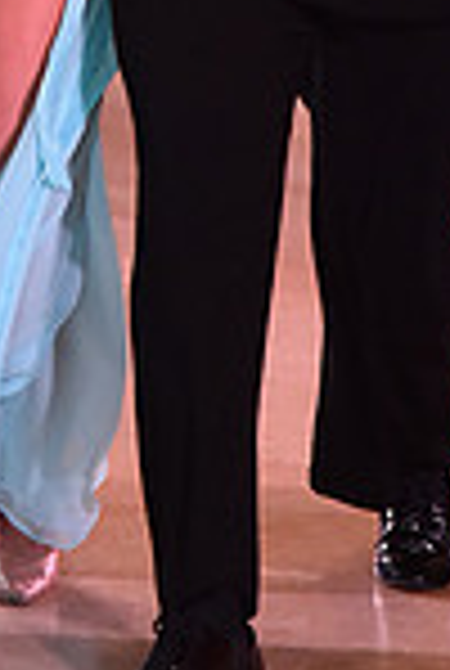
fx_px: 7241
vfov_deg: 5.3
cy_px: -315
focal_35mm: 388
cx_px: 16
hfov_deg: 3.6
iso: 2500
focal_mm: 100
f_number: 6.3
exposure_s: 1/320
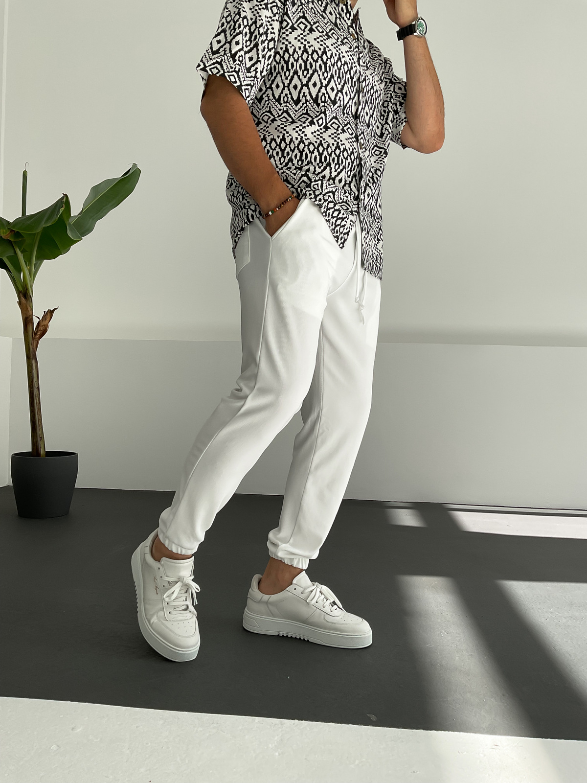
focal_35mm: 29
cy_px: 392
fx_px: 656
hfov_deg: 48.2
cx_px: 294
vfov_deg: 61.7
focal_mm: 3
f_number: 1.8
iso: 16
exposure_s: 1/560
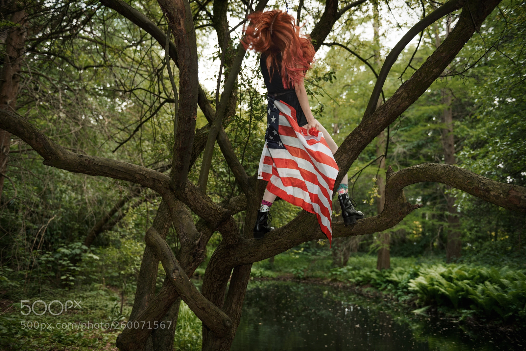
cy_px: 176
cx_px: 263
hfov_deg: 58.7
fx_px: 468
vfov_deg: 41.1
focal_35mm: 32
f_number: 2.8
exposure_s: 1/160
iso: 100
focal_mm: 32
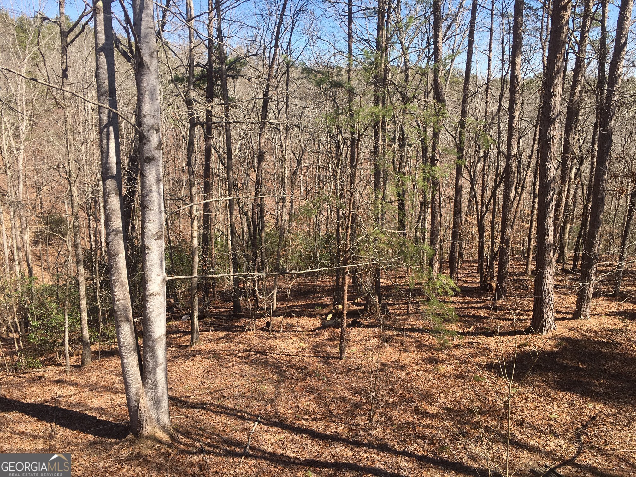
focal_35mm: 29
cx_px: 318
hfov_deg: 61.7
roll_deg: +0.0
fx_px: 533
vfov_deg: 48.2
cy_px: 238
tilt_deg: -13.5
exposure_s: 1/484
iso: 25
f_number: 2.2
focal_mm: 4.15
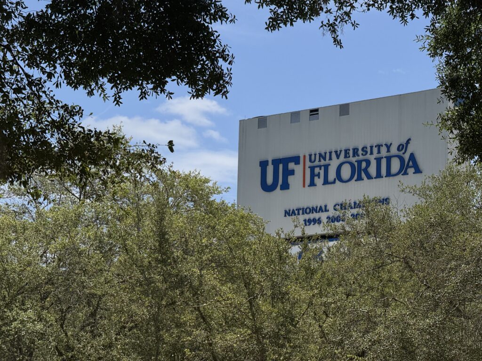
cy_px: 180
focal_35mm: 120
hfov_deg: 16.4
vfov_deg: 12.3
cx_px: 241
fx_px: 1671
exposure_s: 1/3690
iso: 50
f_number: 2.8
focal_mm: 15.66
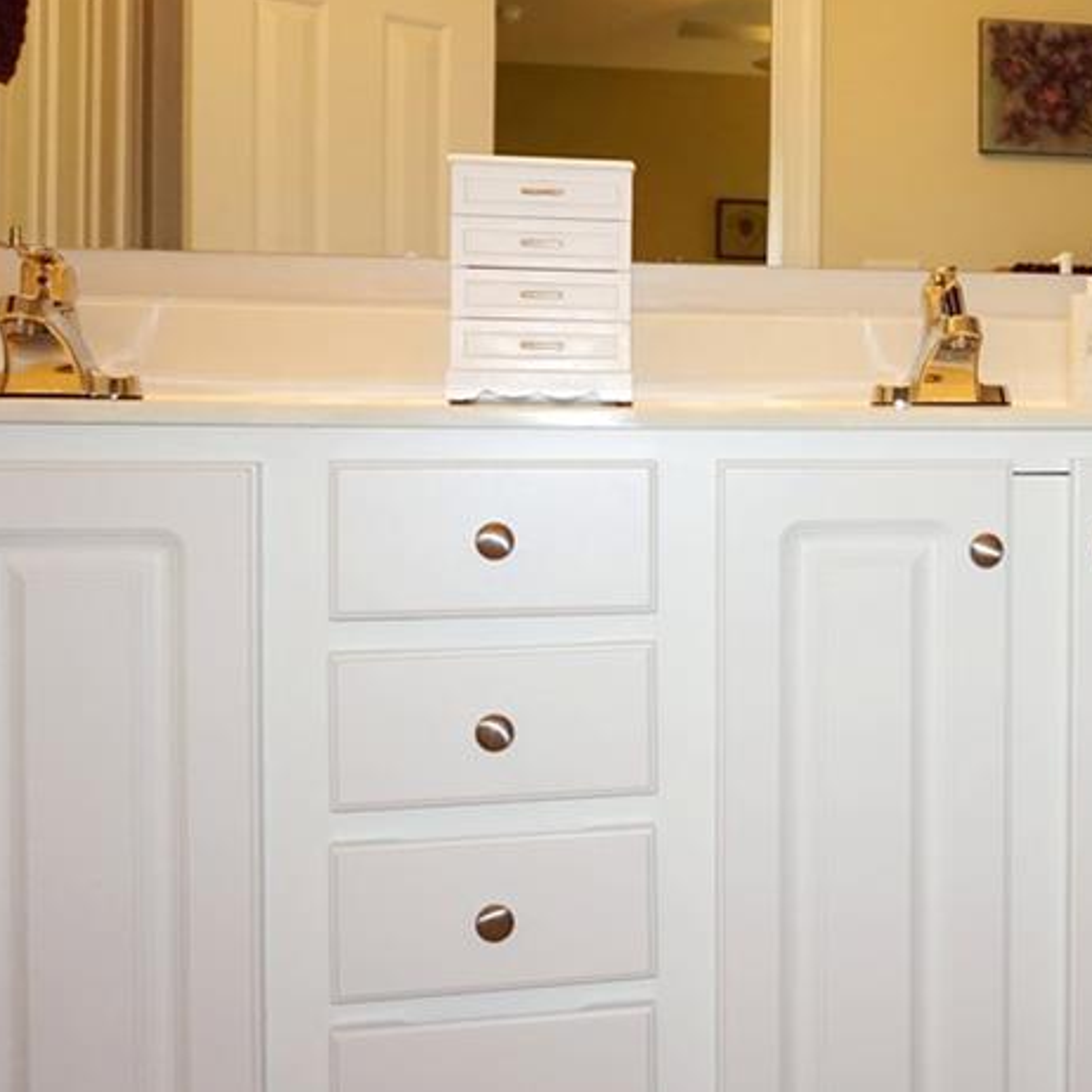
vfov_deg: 35.3
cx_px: 1085
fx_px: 1711
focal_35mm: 48
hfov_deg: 32.6
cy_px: 449
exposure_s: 1/160
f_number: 3.5
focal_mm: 17
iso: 800
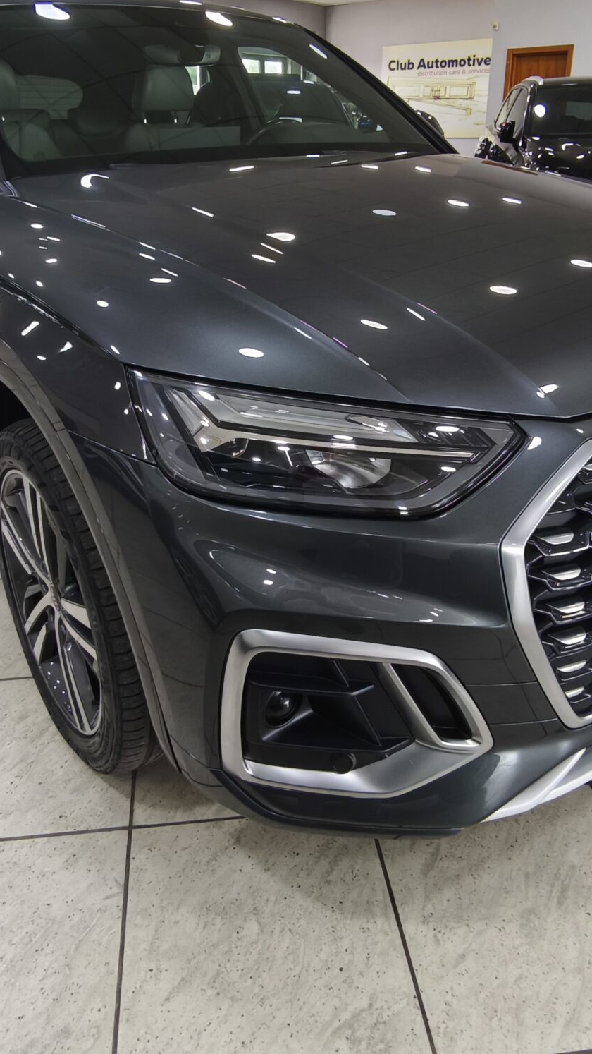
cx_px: 273
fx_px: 782
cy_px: 446
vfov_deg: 67.5
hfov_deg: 41.5
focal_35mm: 28
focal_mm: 1.91
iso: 320
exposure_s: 1/33.3
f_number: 2.2
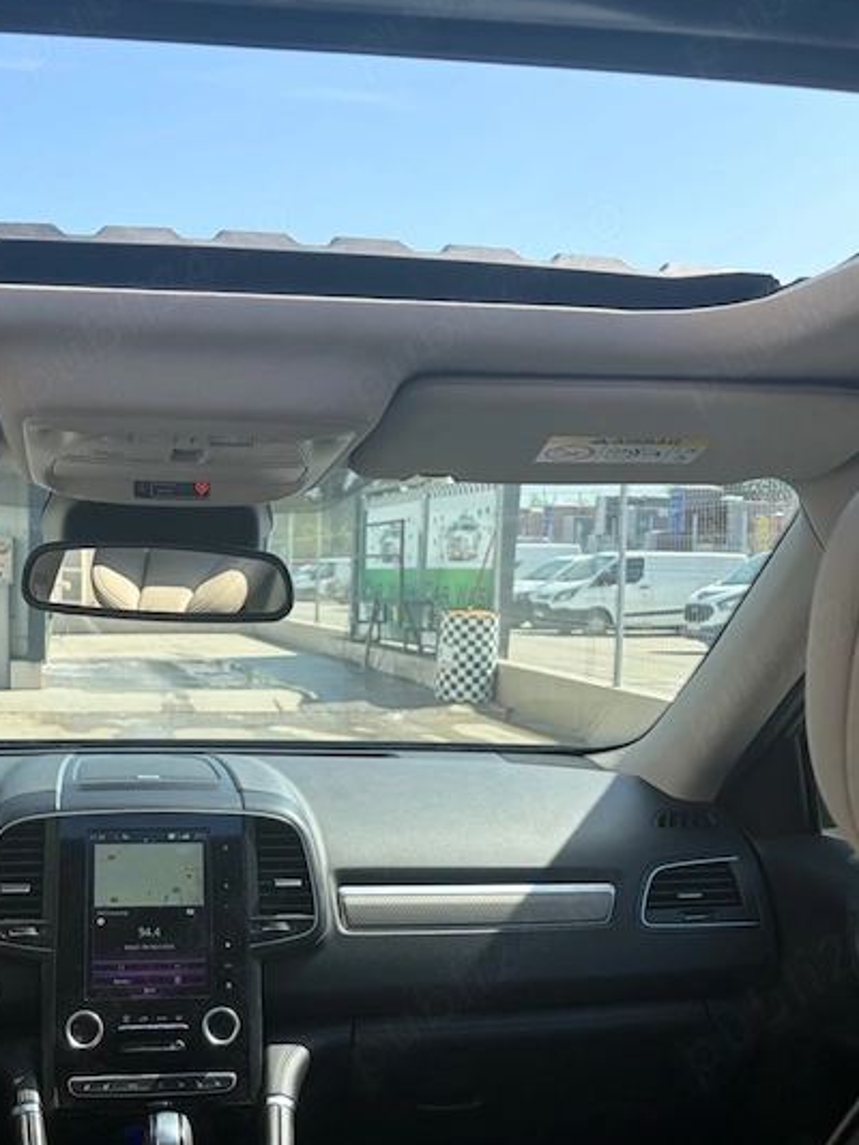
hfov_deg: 36.2
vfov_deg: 47.6
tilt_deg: -4.3
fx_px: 1290
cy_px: 690
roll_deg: -1.2
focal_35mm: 39
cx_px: 236
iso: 50
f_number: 1.6
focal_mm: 5.96
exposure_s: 1/1393
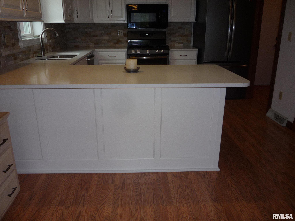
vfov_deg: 46.8
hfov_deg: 60.0
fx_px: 256
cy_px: 110
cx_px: 148
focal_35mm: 30
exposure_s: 1/30
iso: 100
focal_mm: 5.2
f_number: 3.3
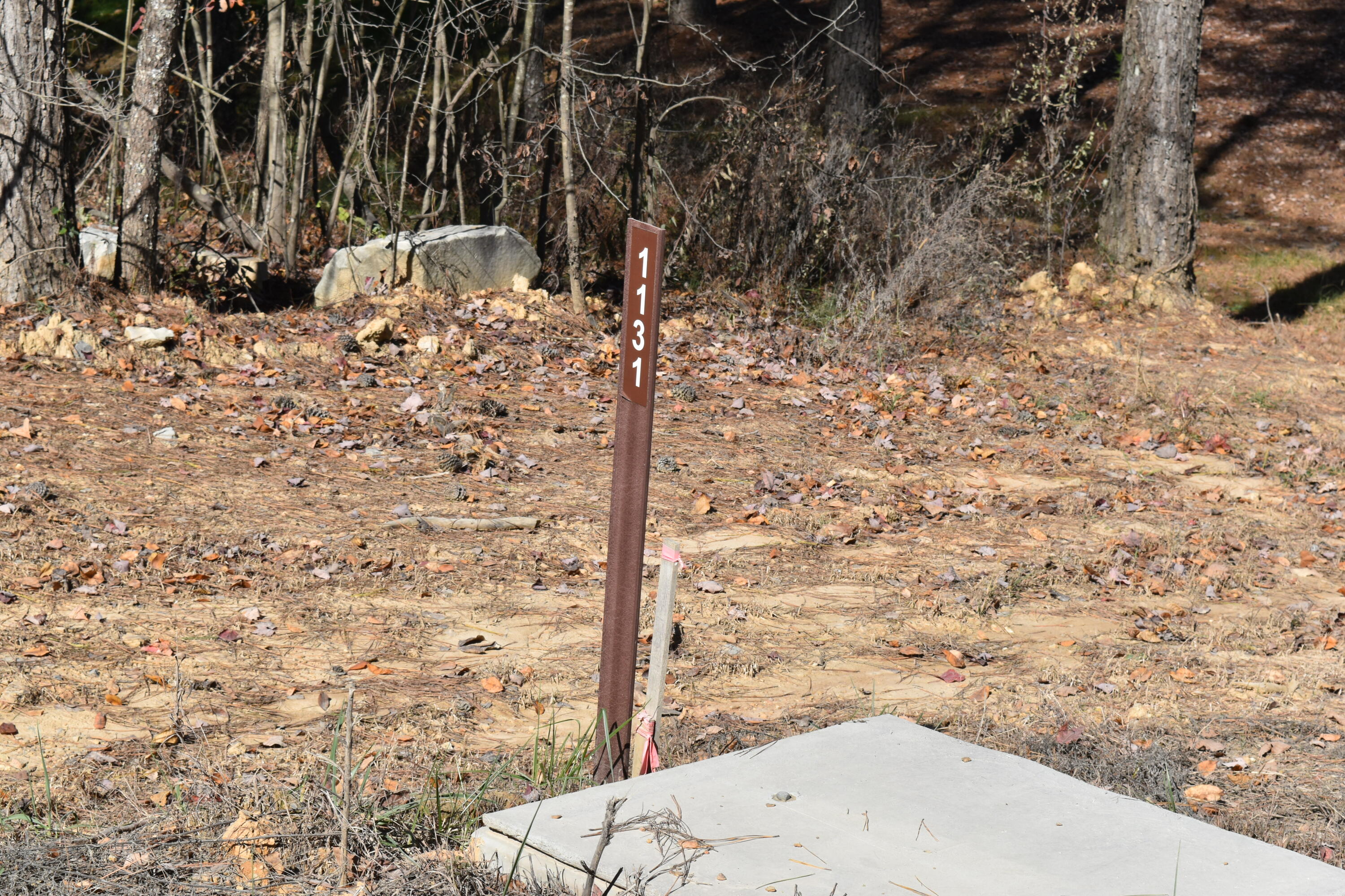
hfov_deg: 24.6
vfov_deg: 16.6
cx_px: 672
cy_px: 448
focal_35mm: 82
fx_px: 3082
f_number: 10
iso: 200
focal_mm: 55
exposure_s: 1/400
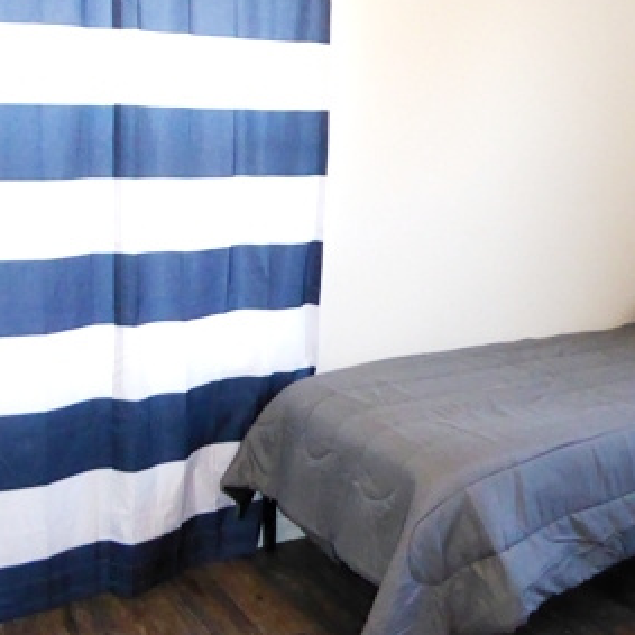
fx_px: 996
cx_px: 482
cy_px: 184
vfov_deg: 34.8
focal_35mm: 48
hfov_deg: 34.5
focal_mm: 4.3
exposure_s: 1/60
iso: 640
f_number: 3.3
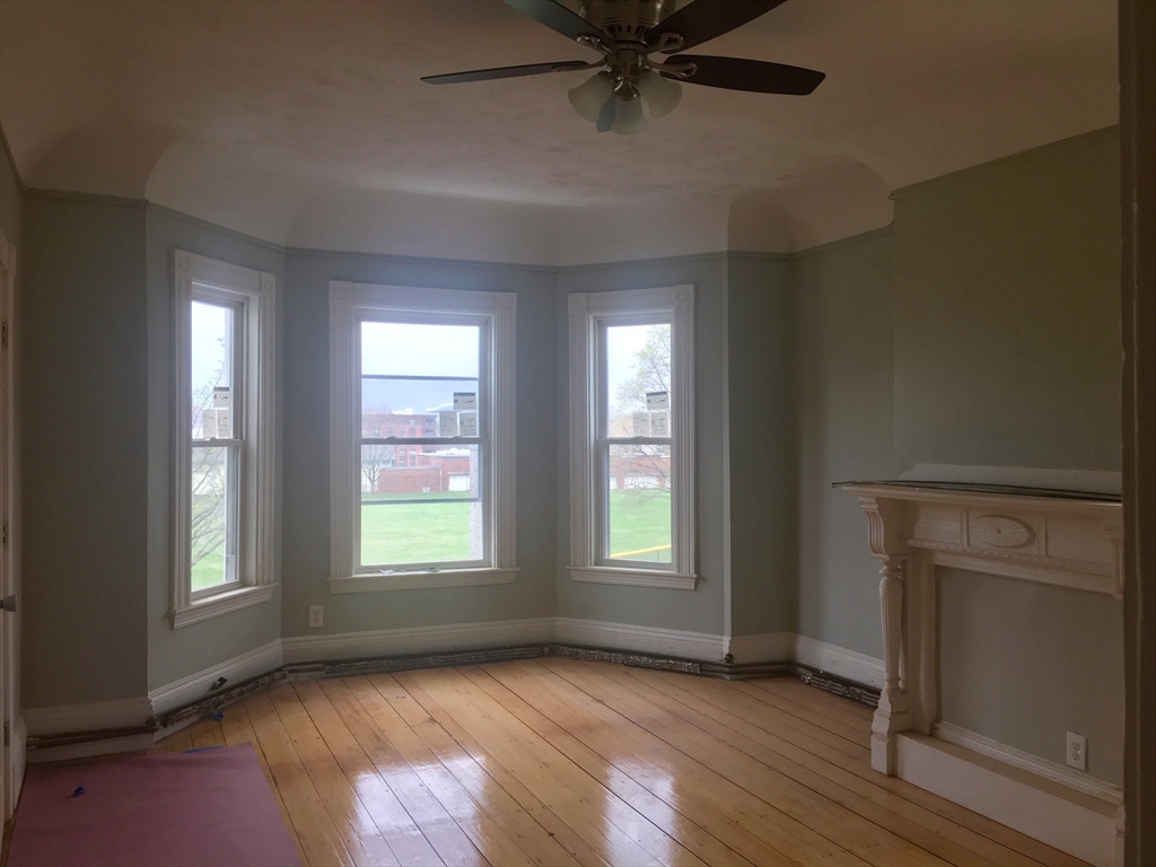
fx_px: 968
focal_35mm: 29
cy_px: 434
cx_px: 578
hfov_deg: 61.7
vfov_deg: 48.2
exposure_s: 1/120
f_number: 2.2
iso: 25
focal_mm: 4.15
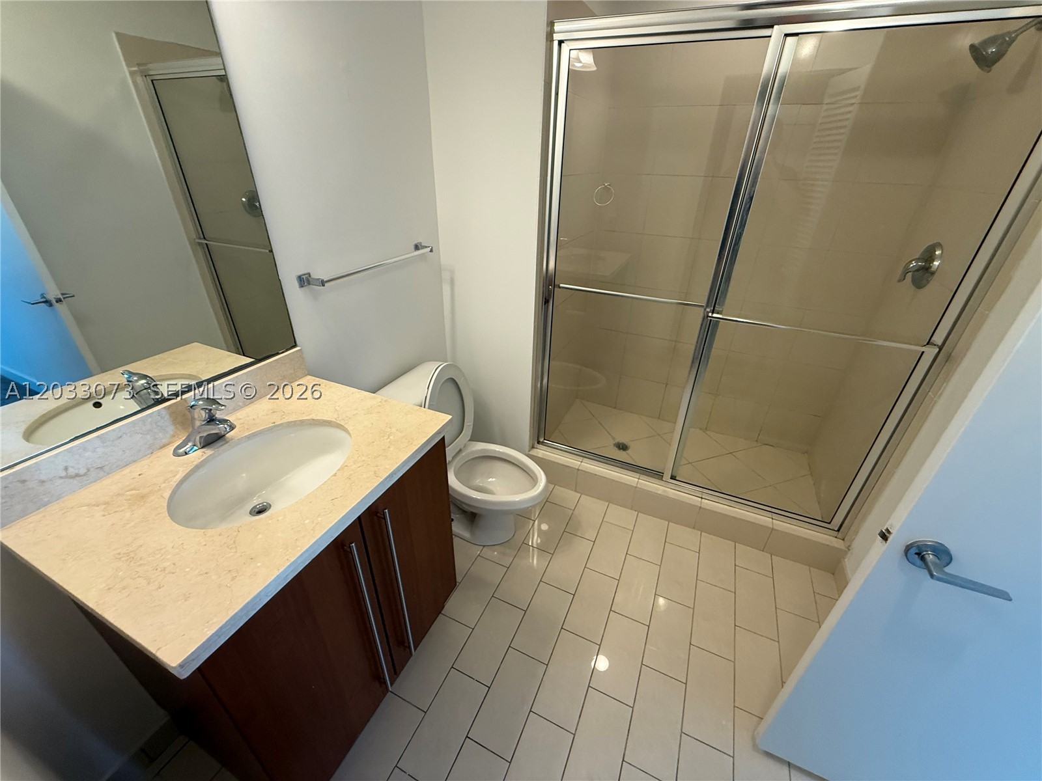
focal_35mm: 14
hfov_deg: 102.1
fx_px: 421
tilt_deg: -29.0
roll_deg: -2.6
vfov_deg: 85.7
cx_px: 521
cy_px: 390
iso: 200
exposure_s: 1/120
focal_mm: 2.22
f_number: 2.2
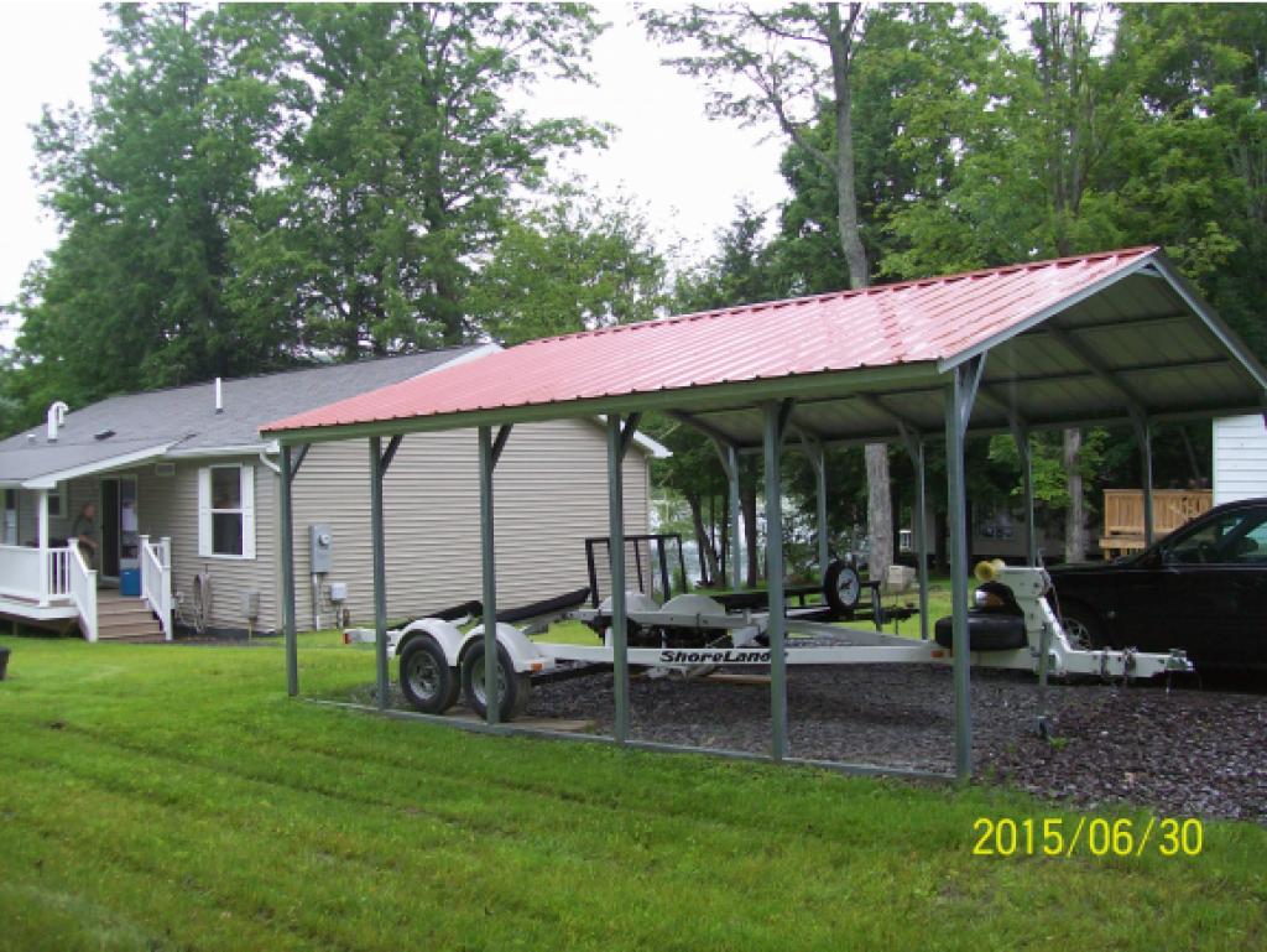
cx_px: 634
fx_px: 1318
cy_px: 476
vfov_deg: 39.7
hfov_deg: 51.3
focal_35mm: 36
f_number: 2.7
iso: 80
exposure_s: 1/135
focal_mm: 6
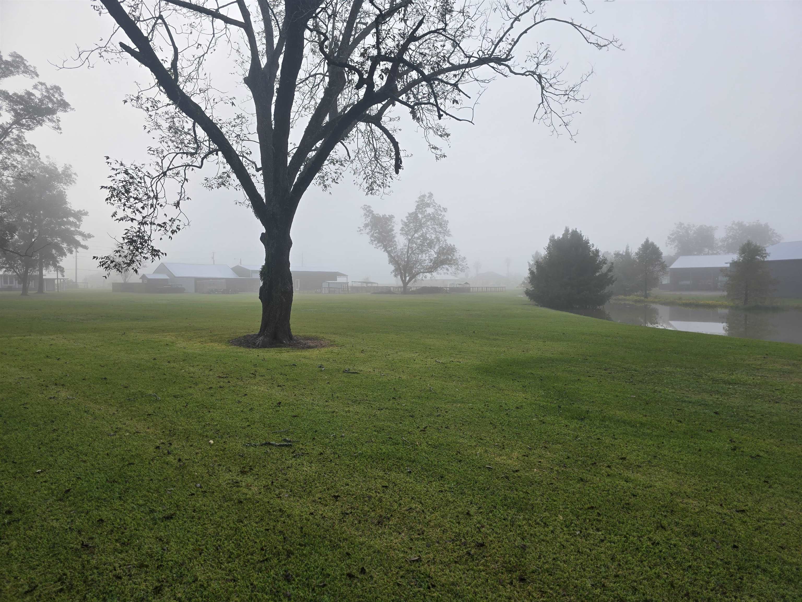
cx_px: 401
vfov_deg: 58.9
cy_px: 301
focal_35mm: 23
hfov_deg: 73.9
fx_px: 533
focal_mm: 6.3
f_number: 1.7
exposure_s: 1/180
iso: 12
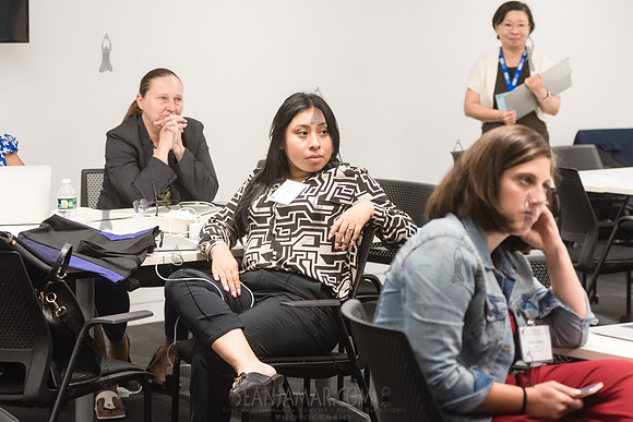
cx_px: 294
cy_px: 201
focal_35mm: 96
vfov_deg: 14.3
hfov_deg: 21.3
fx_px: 1683
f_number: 4
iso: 2500
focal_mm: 86
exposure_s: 1/250
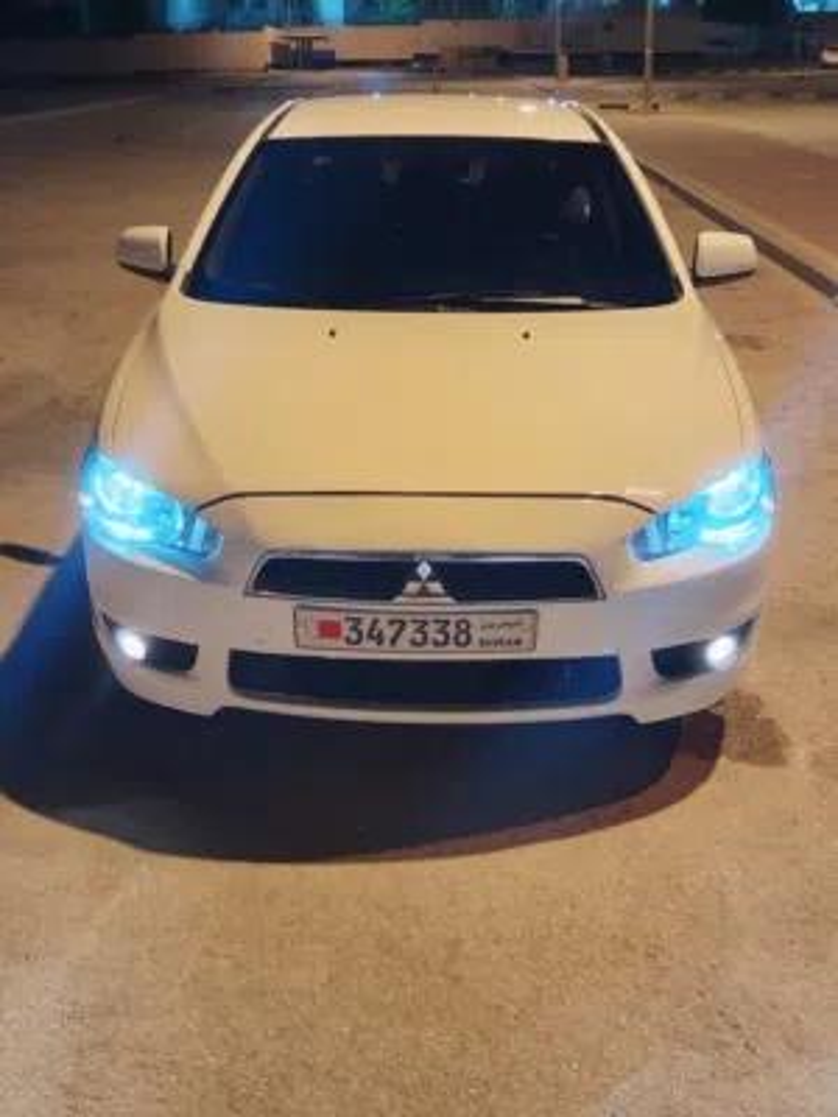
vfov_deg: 49.0
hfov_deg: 37.7
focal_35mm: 38
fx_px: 1227
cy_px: 558
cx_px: 419
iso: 1101
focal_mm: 4.95
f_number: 1.9
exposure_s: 1/33.3
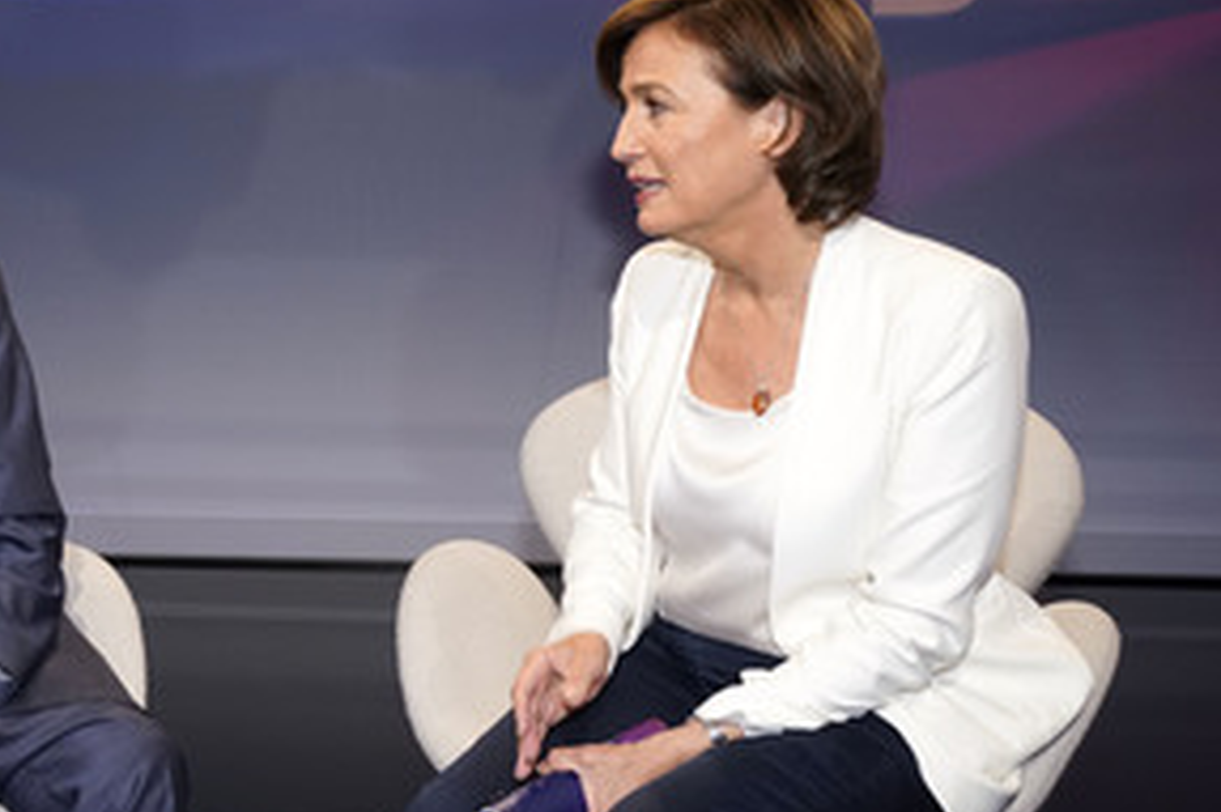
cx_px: 274
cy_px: 489
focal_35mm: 44
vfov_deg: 30.4
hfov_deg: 42.8
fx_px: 1491
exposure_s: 1/160
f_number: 5
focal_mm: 28
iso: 2000
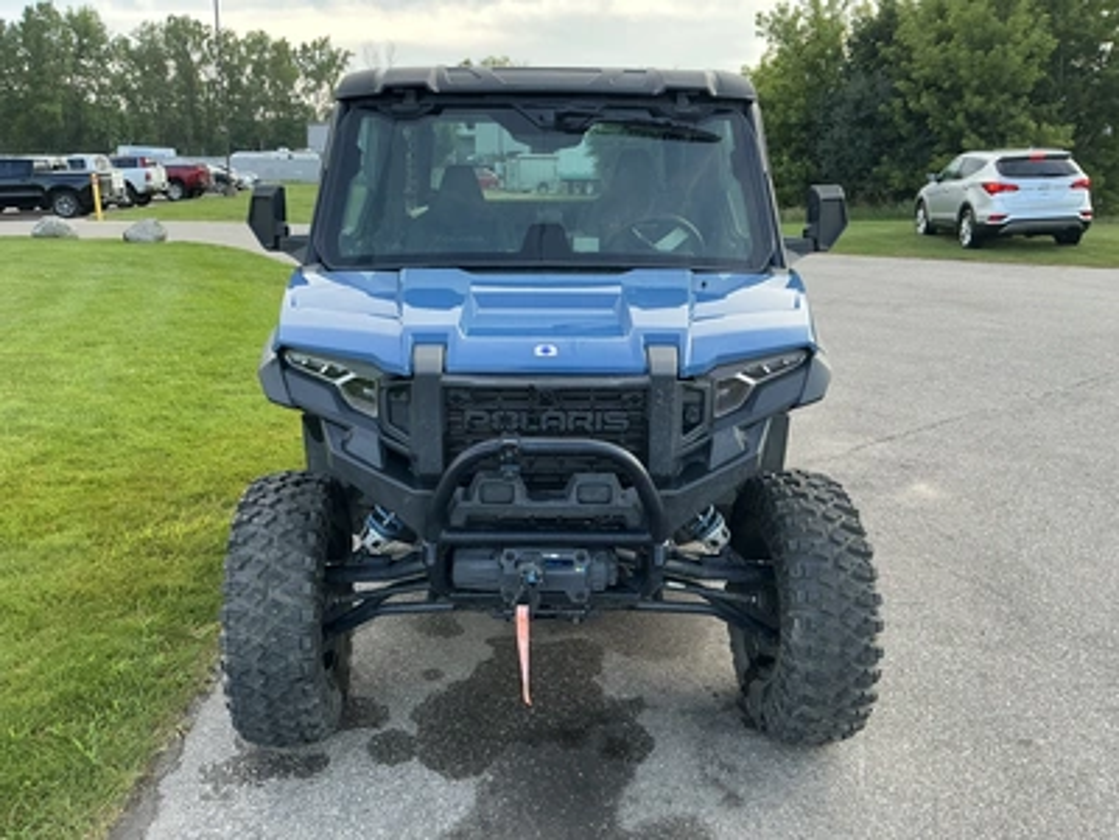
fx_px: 905
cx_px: 560
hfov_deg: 63.4
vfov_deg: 49.7
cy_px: 420
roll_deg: -0.9
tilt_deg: -15.6
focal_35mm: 28
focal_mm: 3
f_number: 1.8
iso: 20
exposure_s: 1/122
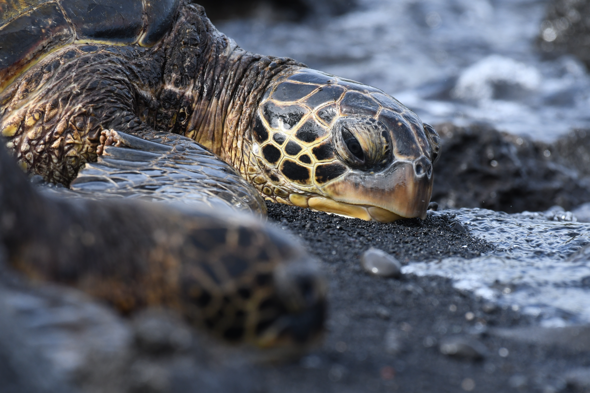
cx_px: 295
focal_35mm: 750
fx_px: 12291
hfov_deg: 2.7
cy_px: 196
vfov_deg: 1.8
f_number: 7.1
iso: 800
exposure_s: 1/1000
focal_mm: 500
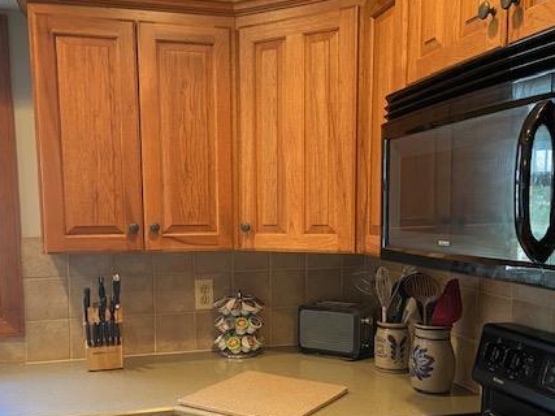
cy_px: 286
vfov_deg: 36.3
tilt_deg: -6.6
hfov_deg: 47.8
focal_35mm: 39
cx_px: 256
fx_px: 625
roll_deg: -0.2
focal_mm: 4.25
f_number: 1.8
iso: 400
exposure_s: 1/60
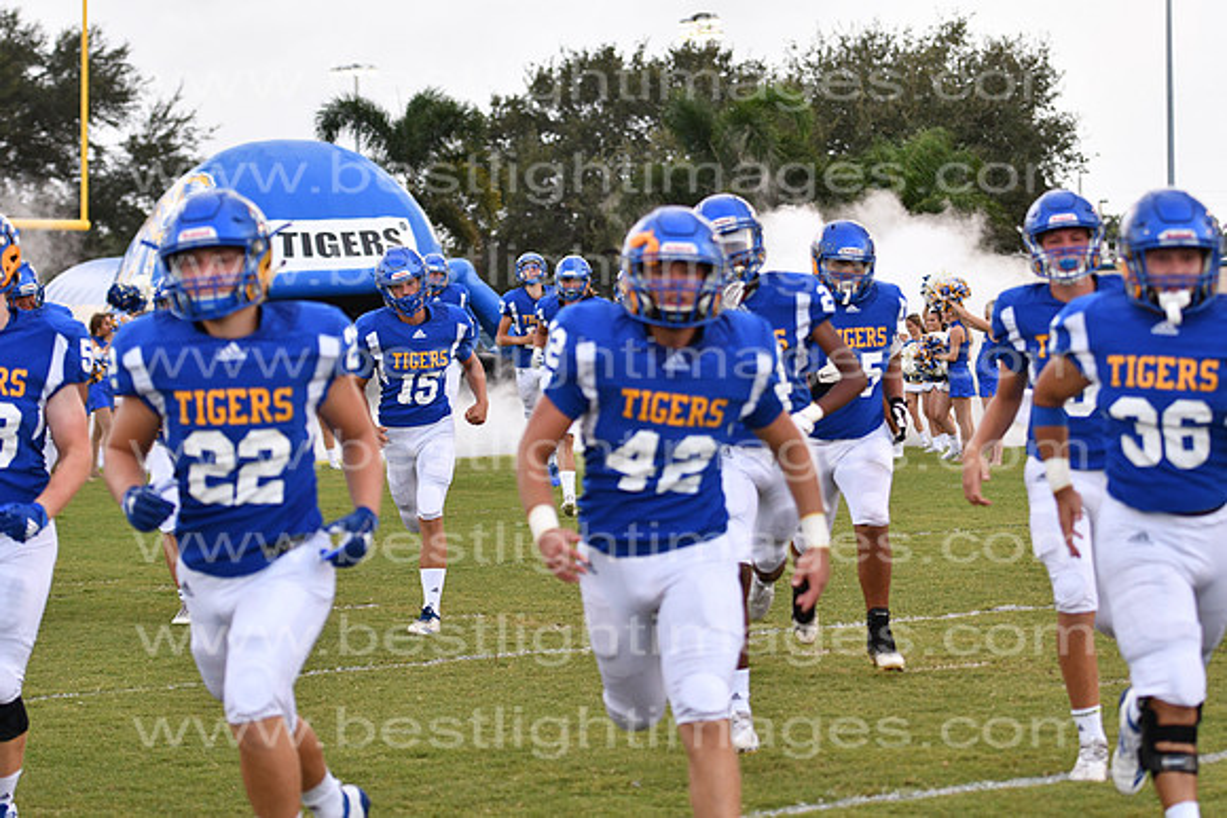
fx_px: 3579
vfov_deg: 13.0
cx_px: 614
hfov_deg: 19.5
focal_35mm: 105
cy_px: 409
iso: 800
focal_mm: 70
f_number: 3.2
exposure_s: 1/1000
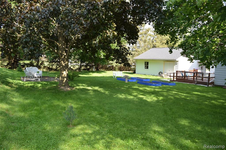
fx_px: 169
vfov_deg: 47.9
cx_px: 113
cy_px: 75
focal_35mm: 27
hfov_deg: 67.4
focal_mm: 18
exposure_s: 1/125
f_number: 5.6
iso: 100
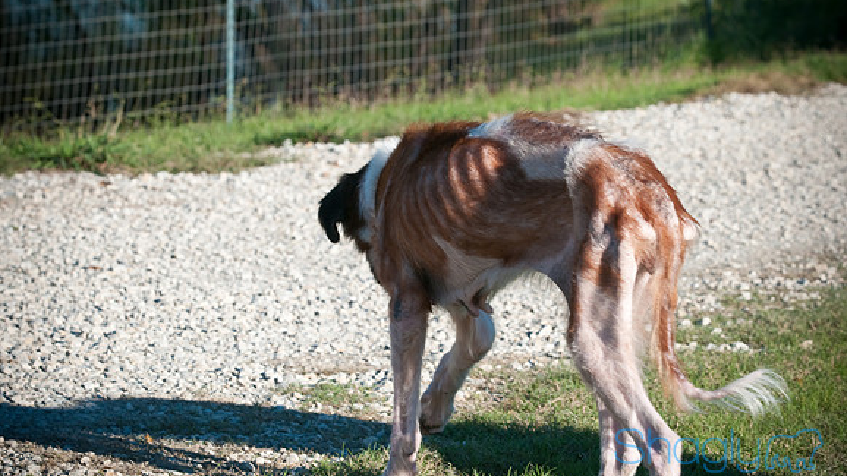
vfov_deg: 6.4
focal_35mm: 189
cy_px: 239
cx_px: 424
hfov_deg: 11.4
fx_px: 4244
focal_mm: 120
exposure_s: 1/320
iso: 200
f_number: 9
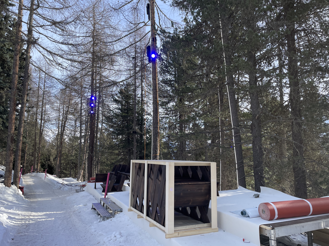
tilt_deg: +7.4
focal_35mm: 26
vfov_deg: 53.1
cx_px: 164
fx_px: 247
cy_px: 123
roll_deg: +1.2
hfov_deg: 67.3
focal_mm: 4.2
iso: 32
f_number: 1.6
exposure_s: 1/1006
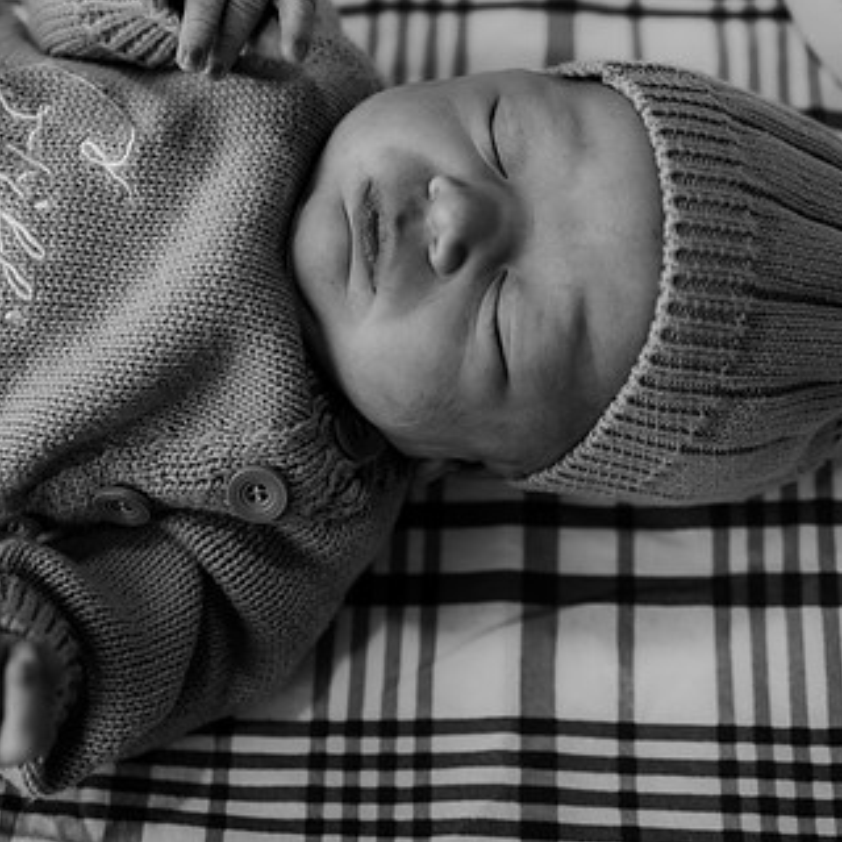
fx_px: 1651
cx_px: 171
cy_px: 371
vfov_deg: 28.6
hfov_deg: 28.0
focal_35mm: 60
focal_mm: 26
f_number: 1.8
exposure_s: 1/320
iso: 800
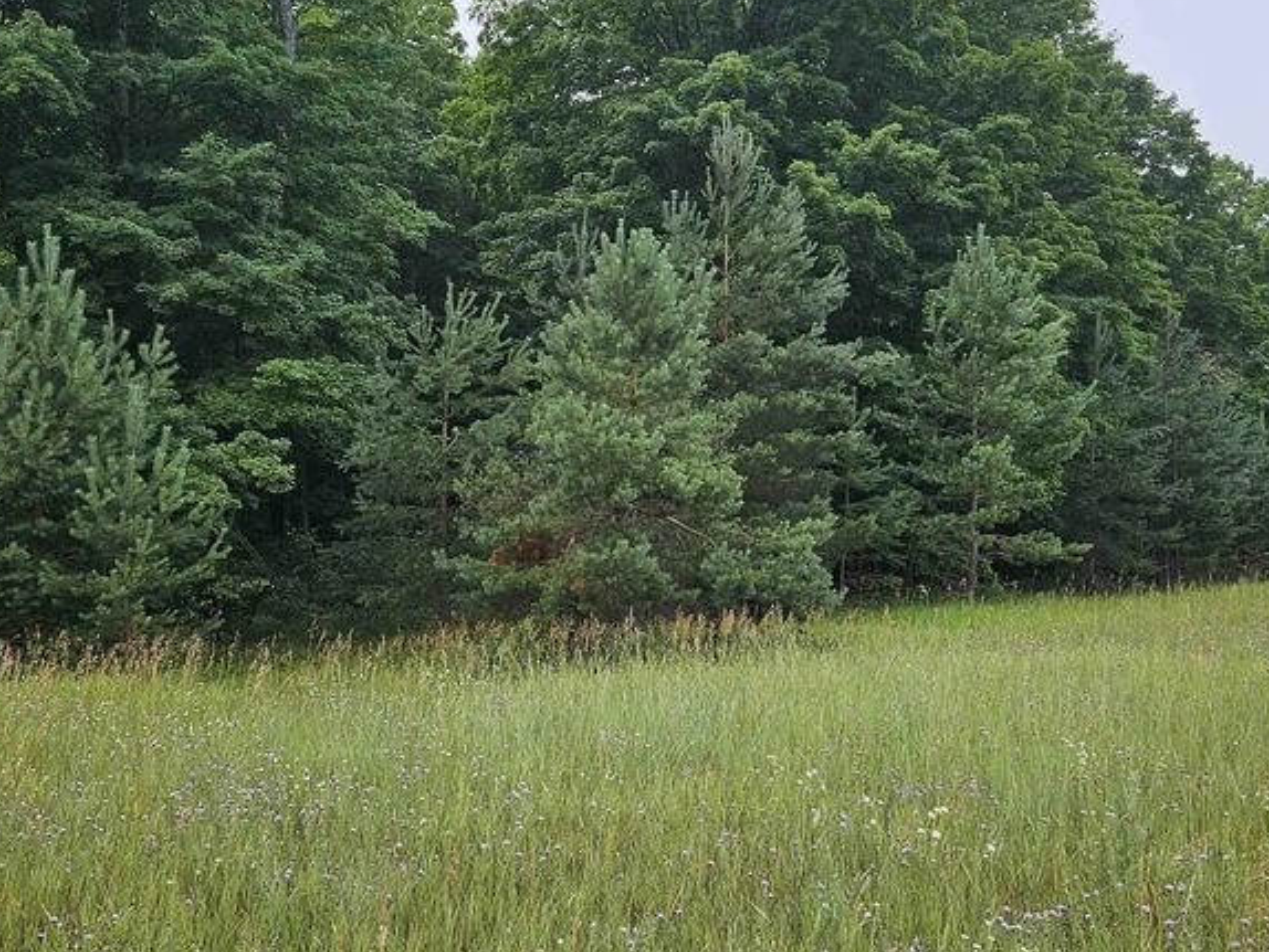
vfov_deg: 35.0
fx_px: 1504
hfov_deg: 45.7
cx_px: 586
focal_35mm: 41
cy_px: 353
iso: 25
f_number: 1.8
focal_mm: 5.4
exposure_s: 1/1915
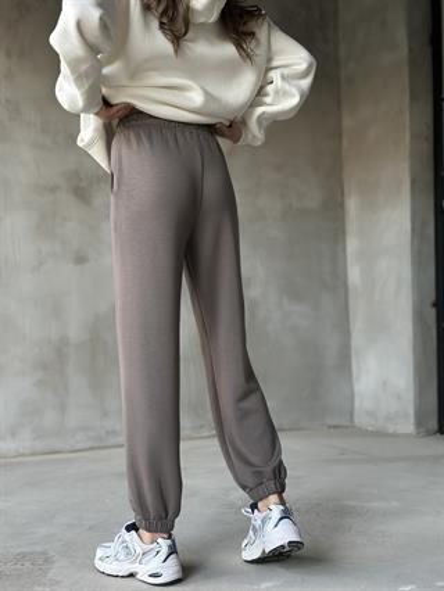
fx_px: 820
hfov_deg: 30.3
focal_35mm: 48
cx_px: 222
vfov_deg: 39.6
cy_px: 296
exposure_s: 1/60
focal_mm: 6.86
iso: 320
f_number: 1.78
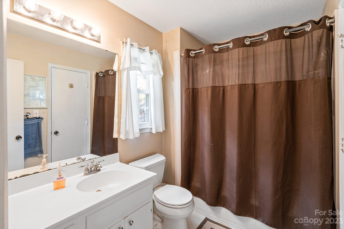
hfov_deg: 96.7
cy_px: 114
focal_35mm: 16
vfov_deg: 73.7
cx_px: 172
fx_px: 153
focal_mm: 16
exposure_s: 1.6
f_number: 11
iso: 100
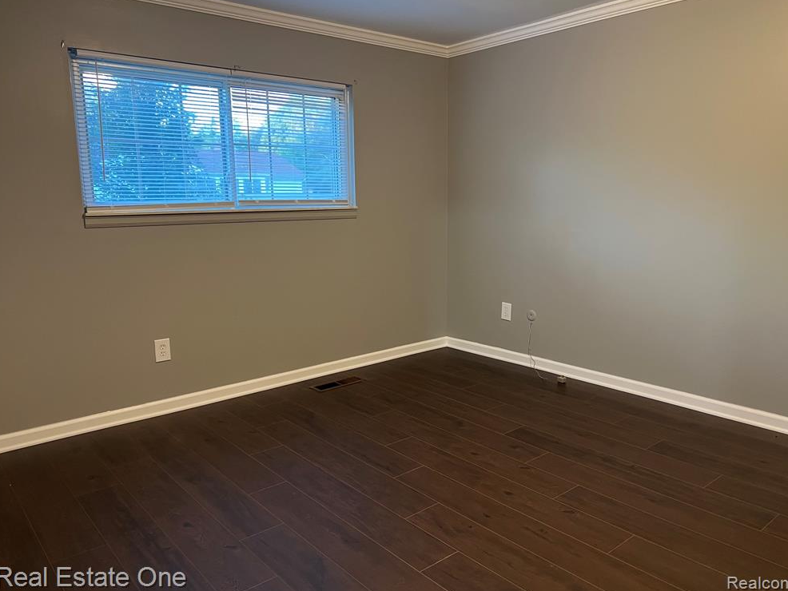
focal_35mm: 27
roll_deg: +1.0
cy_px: 289
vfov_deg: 51.4
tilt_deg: -9.4
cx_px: 399
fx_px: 615
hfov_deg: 65.3
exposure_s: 1/60
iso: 200
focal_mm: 5.7
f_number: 1.5
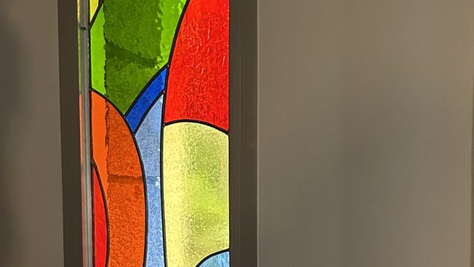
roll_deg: -0.1
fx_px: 691
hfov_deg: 37.5
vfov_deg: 21.2
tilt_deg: -3.5
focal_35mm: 55
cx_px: 161
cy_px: 259
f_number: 1.5
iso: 500
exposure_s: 1/50
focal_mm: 5.7
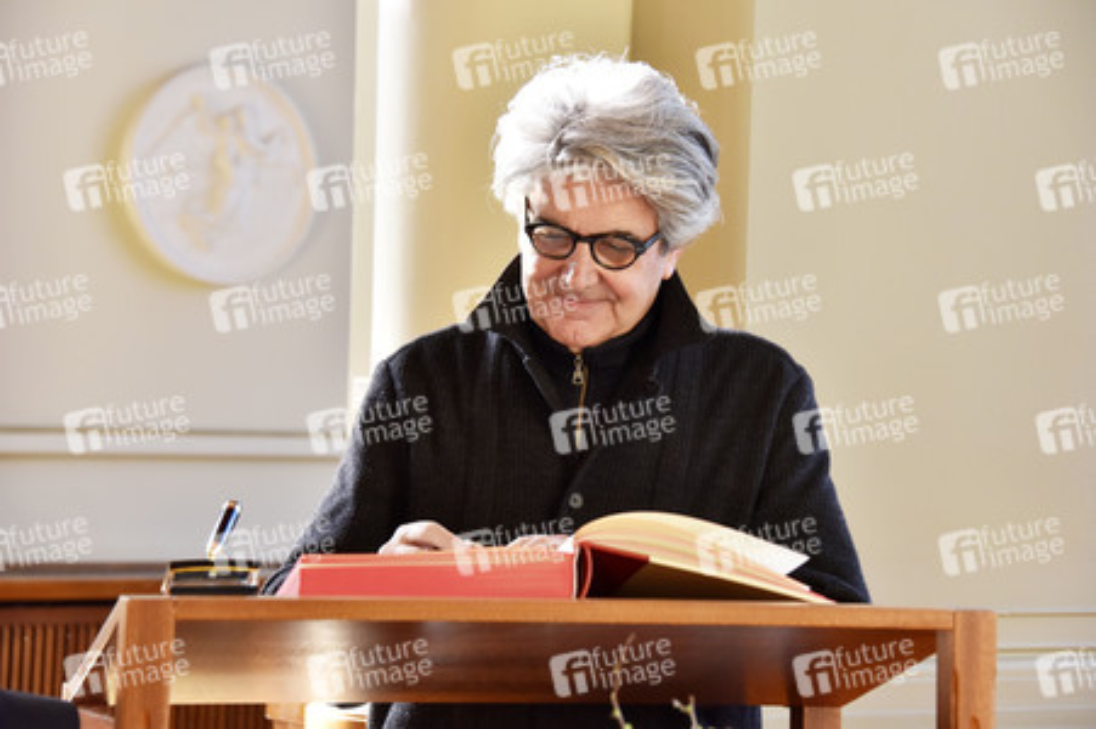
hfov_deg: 17.7
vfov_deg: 11.8
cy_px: 364
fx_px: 3529
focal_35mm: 116
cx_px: 548
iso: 2000
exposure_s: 1/160
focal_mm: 116
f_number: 6.3
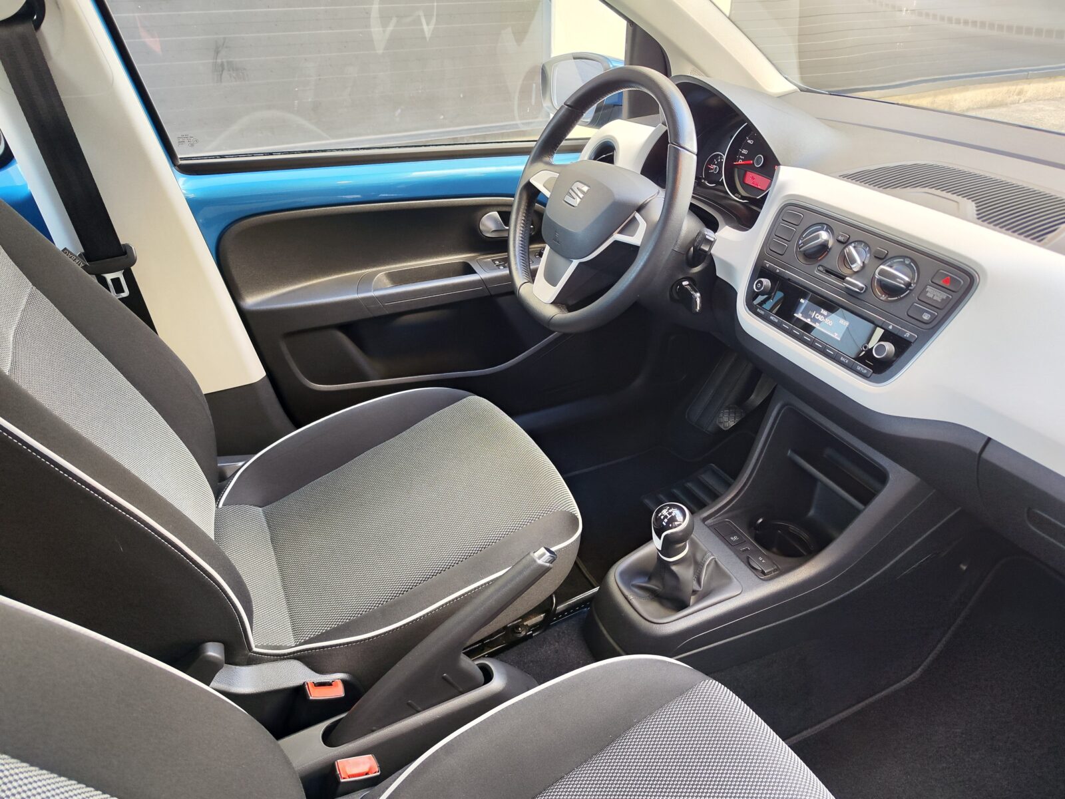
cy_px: 400
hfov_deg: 73.9
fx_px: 708
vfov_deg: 58.9
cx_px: 532
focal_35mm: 23
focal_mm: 7.01
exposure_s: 1/53.8
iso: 334
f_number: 1.69
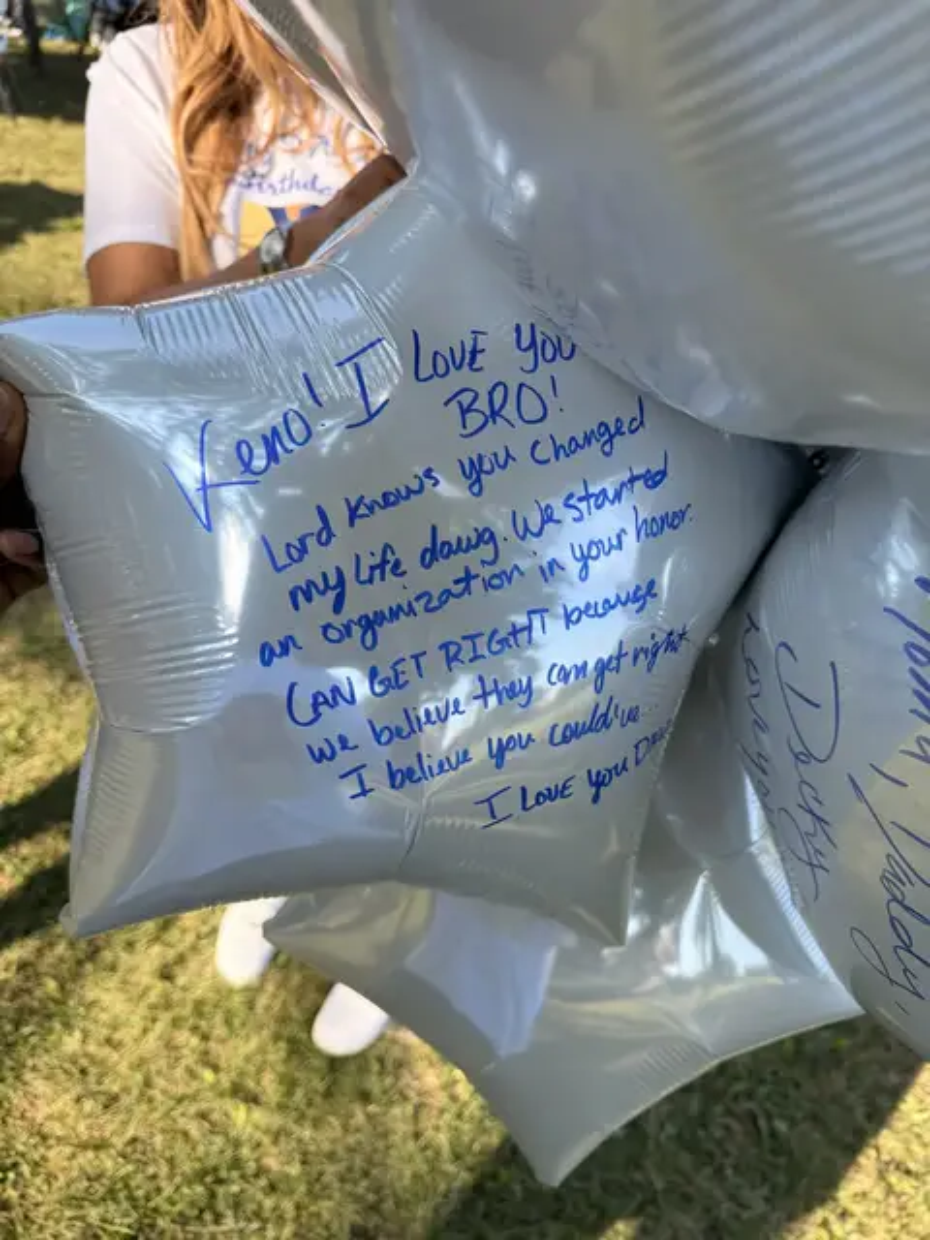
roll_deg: -11.2
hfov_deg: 56.8
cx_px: 465
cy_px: 620
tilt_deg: -36.8
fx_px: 860
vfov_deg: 71.6
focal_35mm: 24
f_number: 1.78
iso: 100
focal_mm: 6.76
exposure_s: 1/1522
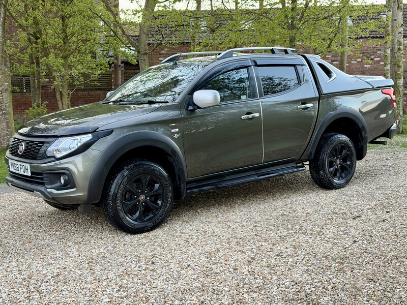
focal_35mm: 48
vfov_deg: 30.3
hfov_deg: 39.7
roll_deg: +1.3
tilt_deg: -6.8
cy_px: 152
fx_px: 564
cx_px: 204
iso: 100
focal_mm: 6.76
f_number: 1.78
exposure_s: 1/73
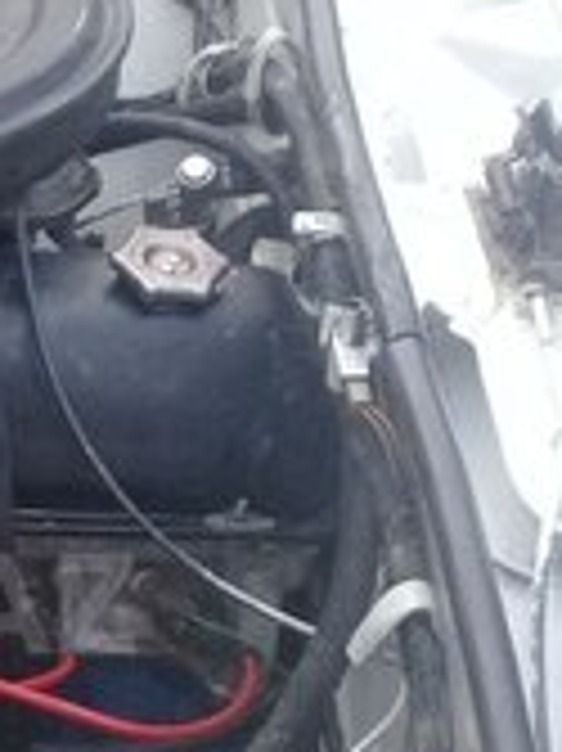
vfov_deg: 21.1
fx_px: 1994
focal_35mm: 92
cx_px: -211
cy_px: 603
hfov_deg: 15.1
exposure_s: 1/50
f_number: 2.2
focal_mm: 3.3
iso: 80
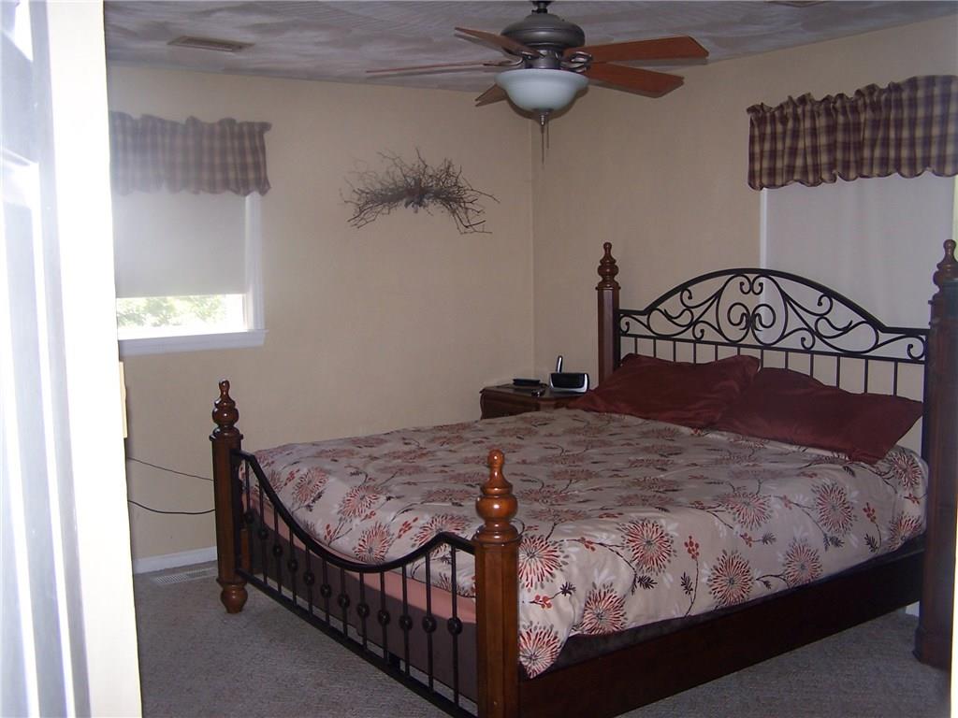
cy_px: 359
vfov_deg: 37.7
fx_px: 1052
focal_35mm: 38
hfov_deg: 49.0
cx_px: 479
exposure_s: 1/60
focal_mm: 6.3
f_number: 2.8
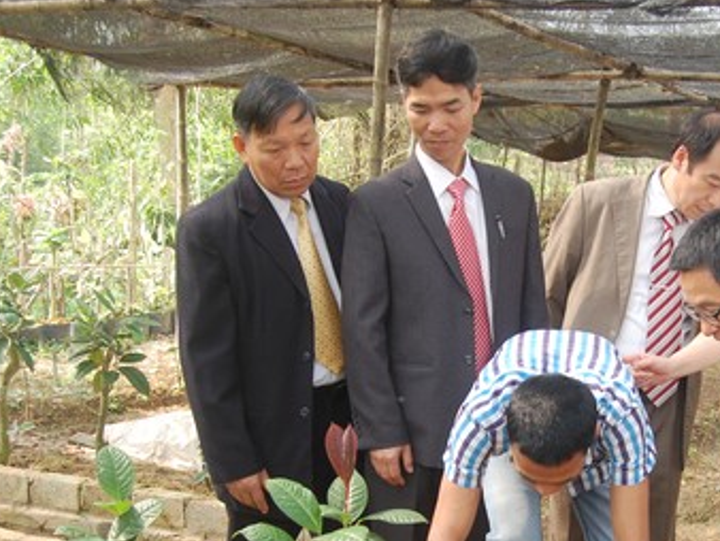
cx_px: 545
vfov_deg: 24.1
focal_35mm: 60
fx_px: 1249
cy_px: 435
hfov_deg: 31.6
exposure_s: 1/125
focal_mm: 22
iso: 400
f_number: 5.6
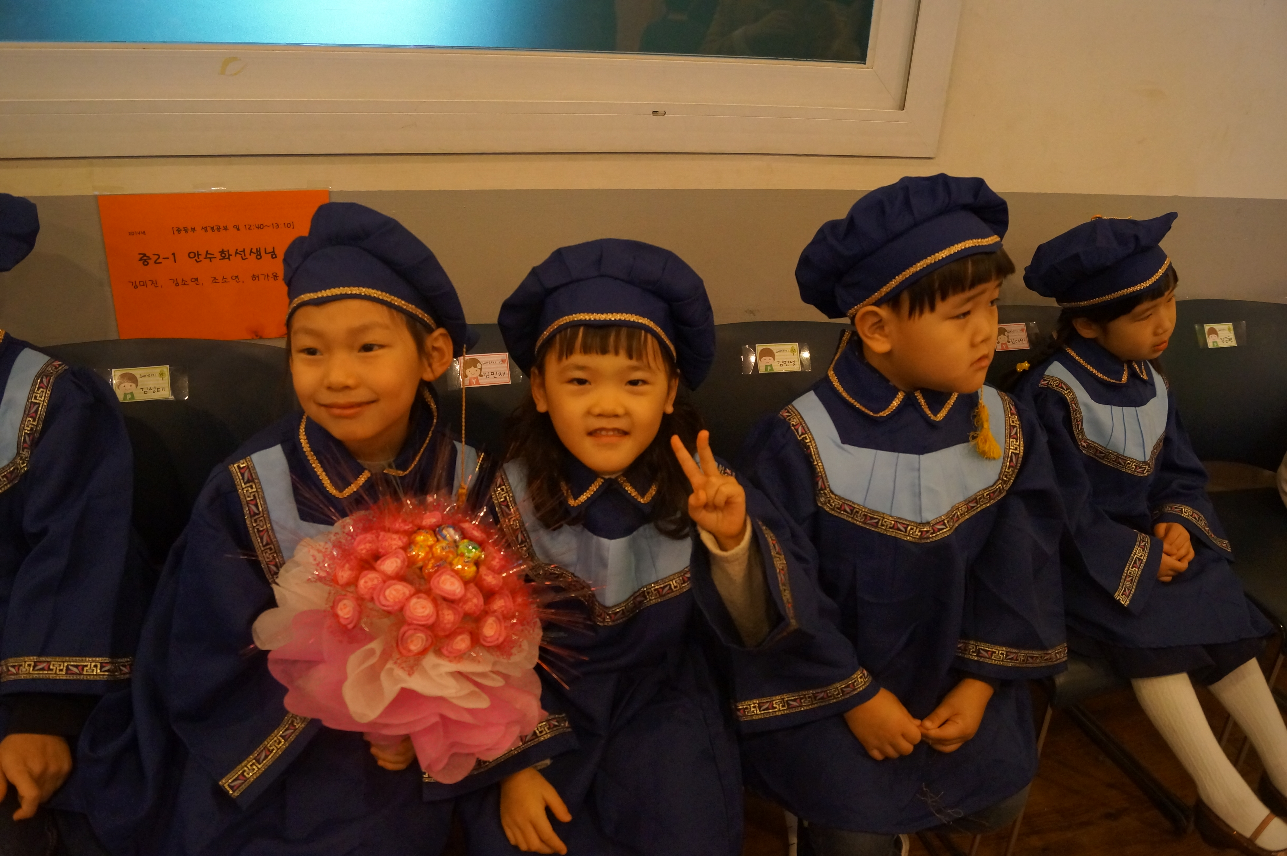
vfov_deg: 47.8
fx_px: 964
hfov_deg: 67.4
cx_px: 644
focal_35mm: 27
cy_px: 428
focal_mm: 18
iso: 2000
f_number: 4
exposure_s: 1/160
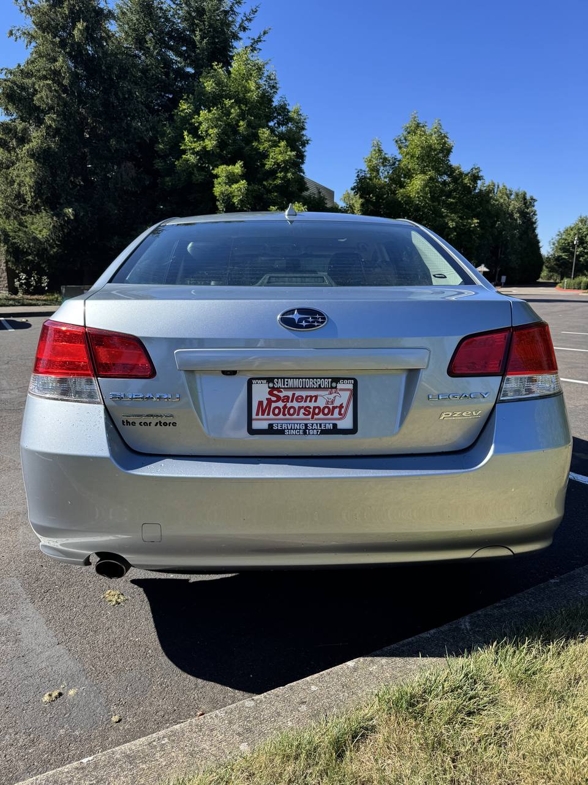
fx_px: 544
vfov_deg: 71.6
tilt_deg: -12.9
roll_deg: +0.1
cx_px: 294
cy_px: 392
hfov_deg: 56.8
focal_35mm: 24
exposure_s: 1/1869
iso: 80
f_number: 1.78
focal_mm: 6.76
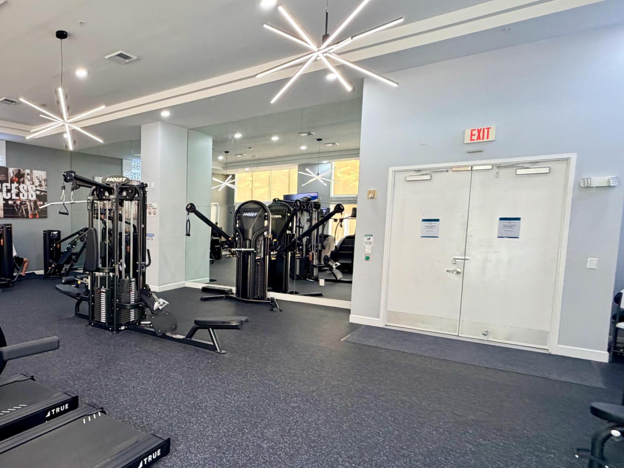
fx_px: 415
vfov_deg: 58.8
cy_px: 259
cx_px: 127
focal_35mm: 23
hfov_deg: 67.2
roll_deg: -0.4
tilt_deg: -4.9
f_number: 2.2
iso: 320
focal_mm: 2.22
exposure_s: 1/120
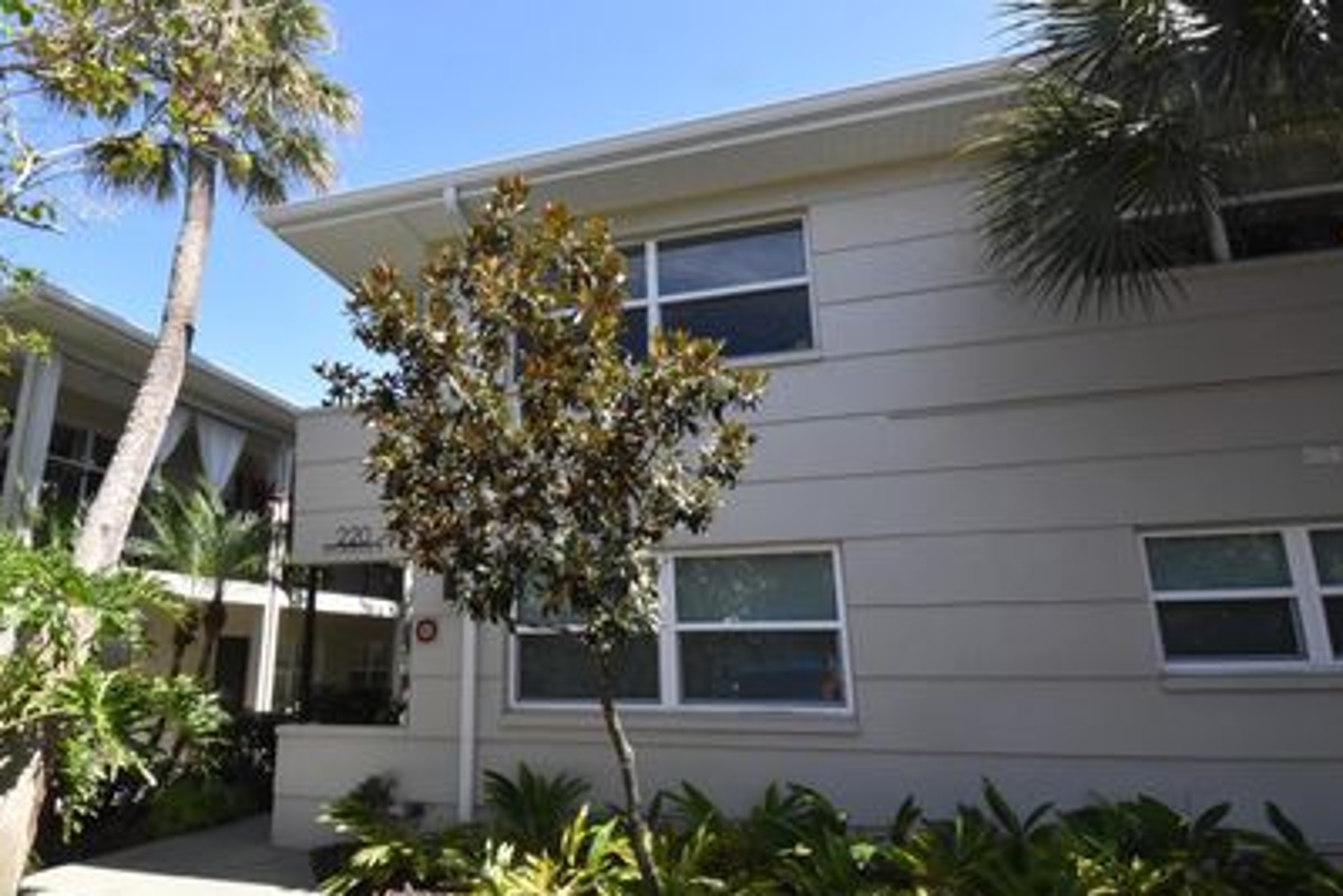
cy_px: 453
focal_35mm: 21
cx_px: 557
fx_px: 770
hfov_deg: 81.5
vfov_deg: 60.4
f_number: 25
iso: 1600
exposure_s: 1/200
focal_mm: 11
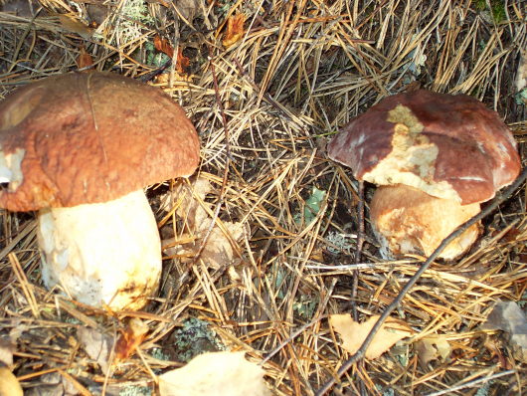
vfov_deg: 20.5
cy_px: 198
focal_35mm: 72
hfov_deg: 27.0
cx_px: 264
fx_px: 1097
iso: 100
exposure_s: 1/60
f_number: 4
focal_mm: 11.8
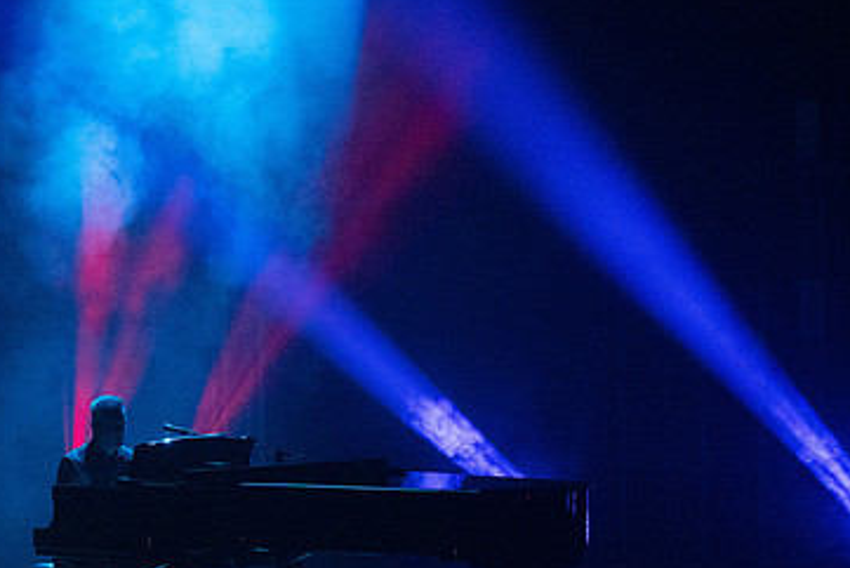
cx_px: 198
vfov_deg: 5.2
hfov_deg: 7.7
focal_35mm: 267
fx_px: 6306
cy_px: 371
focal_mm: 166
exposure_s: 1/320
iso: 16000
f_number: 10
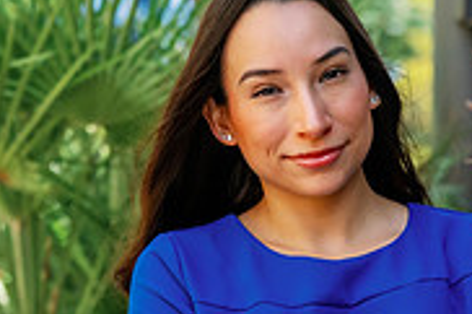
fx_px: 2987
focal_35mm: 228
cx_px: 407
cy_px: 385
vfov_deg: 6.0
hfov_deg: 9.0
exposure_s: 1/1600
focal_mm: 70
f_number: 3.5
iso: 800
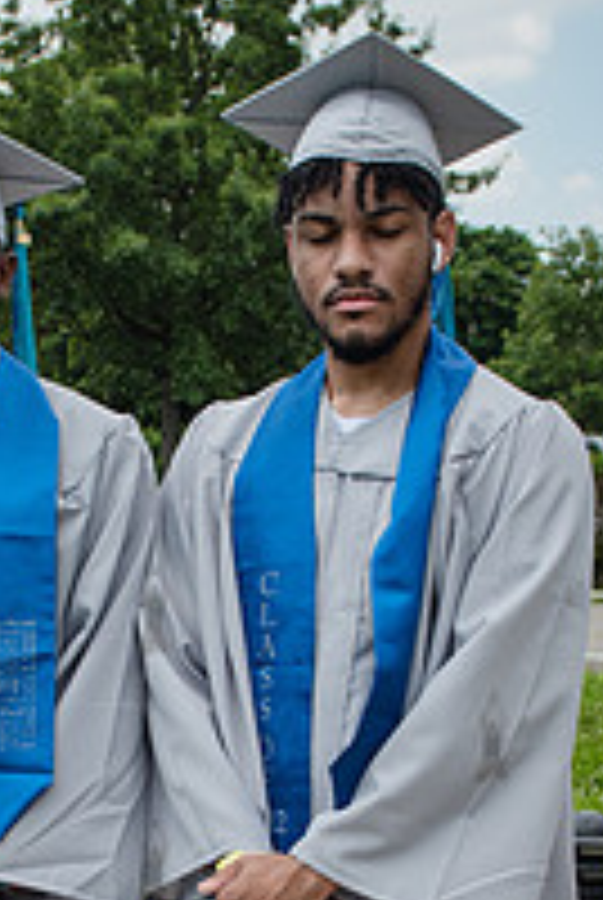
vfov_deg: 20.3
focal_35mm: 99
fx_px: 2479
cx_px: 109
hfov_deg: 13.8
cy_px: 751
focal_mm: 26
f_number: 5.6
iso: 200
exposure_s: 1/1000
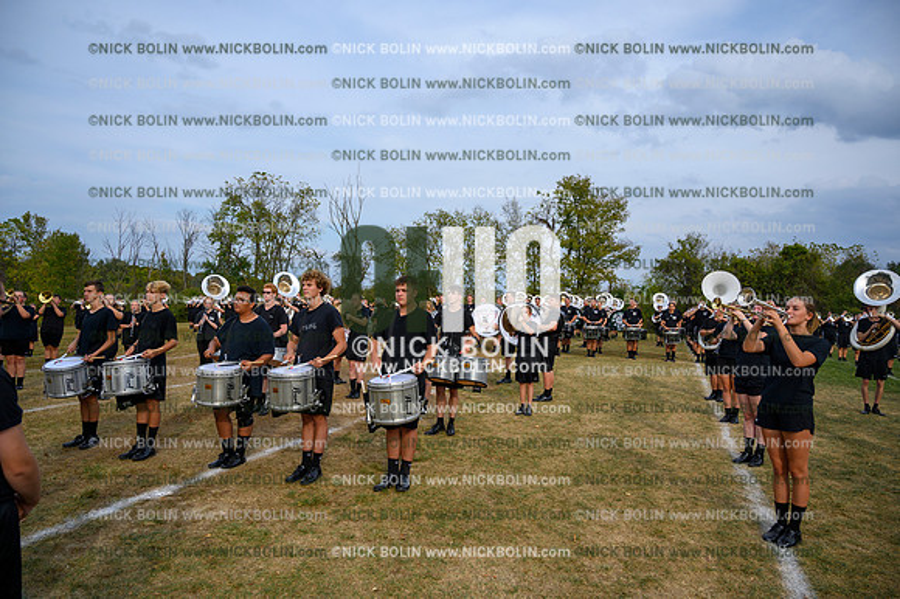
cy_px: 300
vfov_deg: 53.1
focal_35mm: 24
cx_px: 450
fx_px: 600
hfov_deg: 73.8
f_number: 4.5
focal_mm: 24
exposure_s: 1/1600
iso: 200
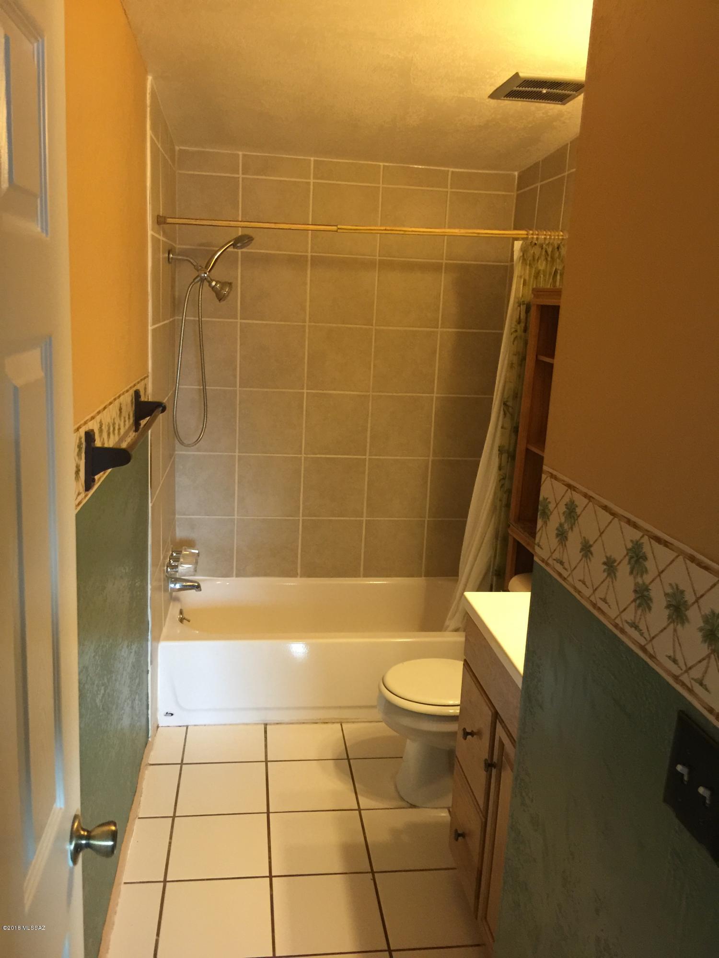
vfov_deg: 61.7
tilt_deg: -11.3
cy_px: 479
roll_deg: -1.7
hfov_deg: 48.2
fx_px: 803
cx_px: 360
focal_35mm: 29
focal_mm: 4.15
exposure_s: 1/15
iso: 125
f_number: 2.2
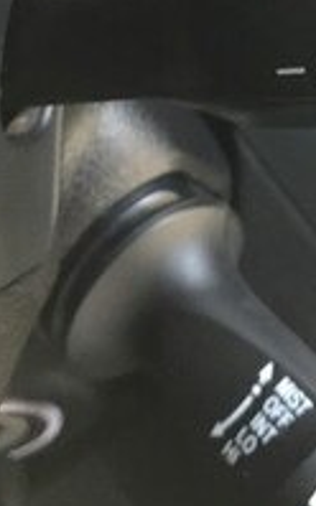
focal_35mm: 74
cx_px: 280
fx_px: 1022
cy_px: -51
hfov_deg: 17.3
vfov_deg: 25.8
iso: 100
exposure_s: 1/8
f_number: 1.8
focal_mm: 3.99
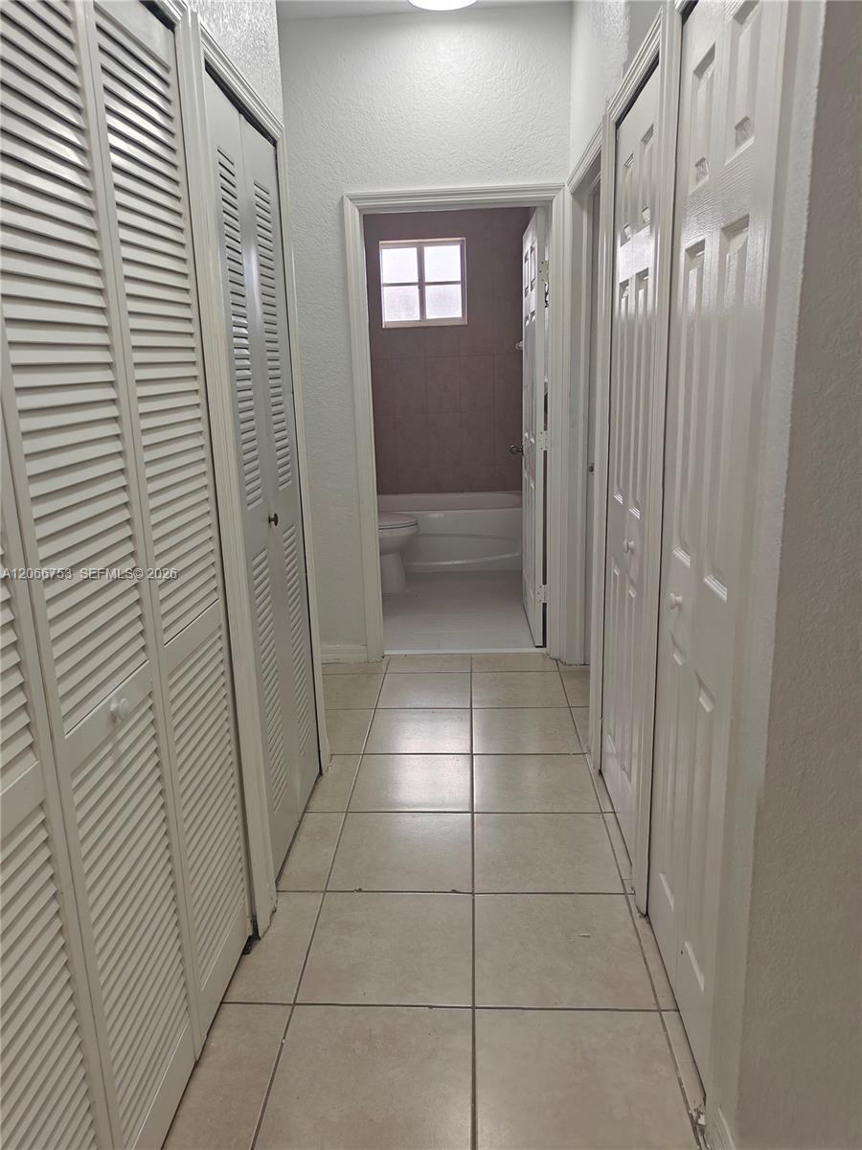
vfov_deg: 71.6
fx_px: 797
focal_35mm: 24
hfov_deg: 56.8
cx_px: 431
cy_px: 575
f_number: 1.8
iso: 50
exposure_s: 1/144
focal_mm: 5.59
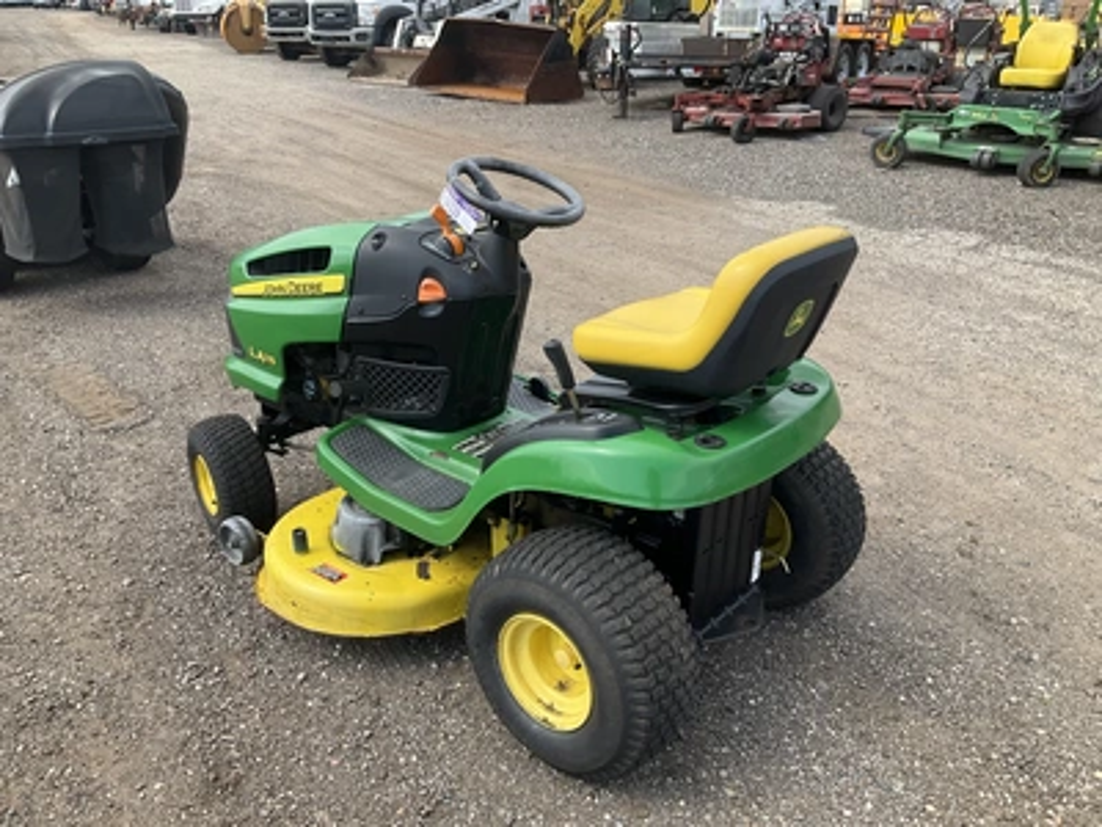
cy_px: 414
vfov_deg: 48.2
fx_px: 923
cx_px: 551
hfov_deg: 61.7
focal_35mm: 29
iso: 25
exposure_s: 1/781
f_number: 1.8
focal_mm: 3
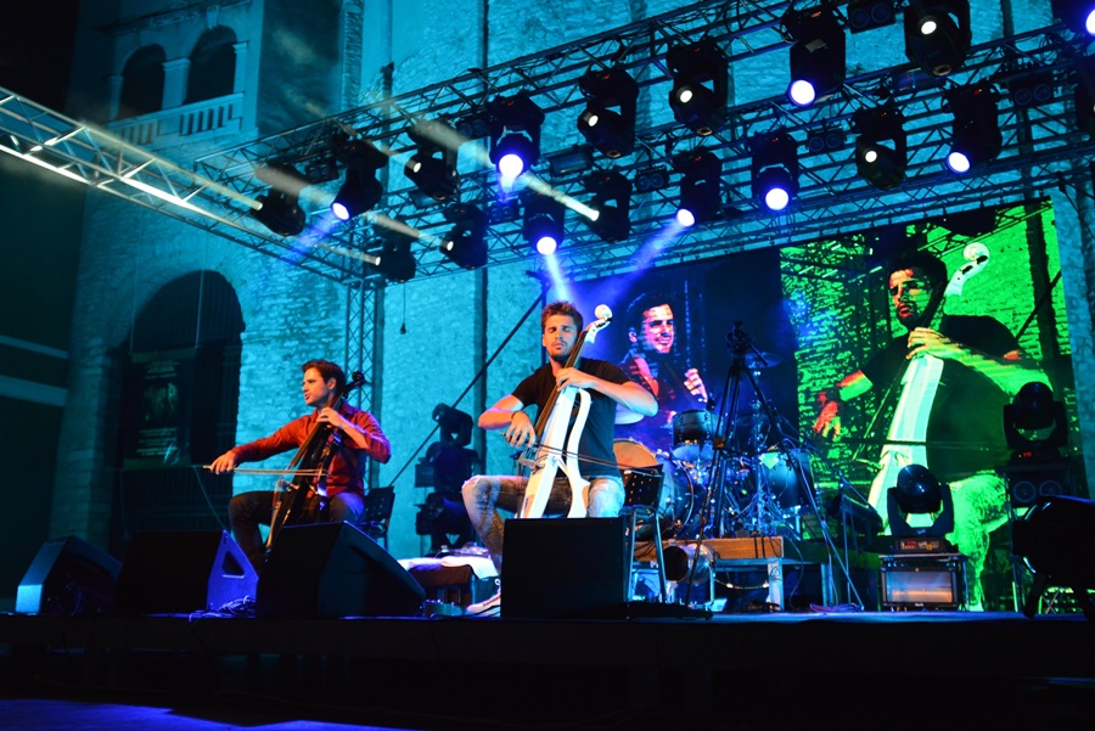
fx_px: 1065
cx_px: 548
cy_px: 366
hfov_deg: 54.4
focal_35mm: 35
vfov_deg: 37.9
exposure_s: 1/160
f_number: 4
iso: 4000
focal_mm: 35
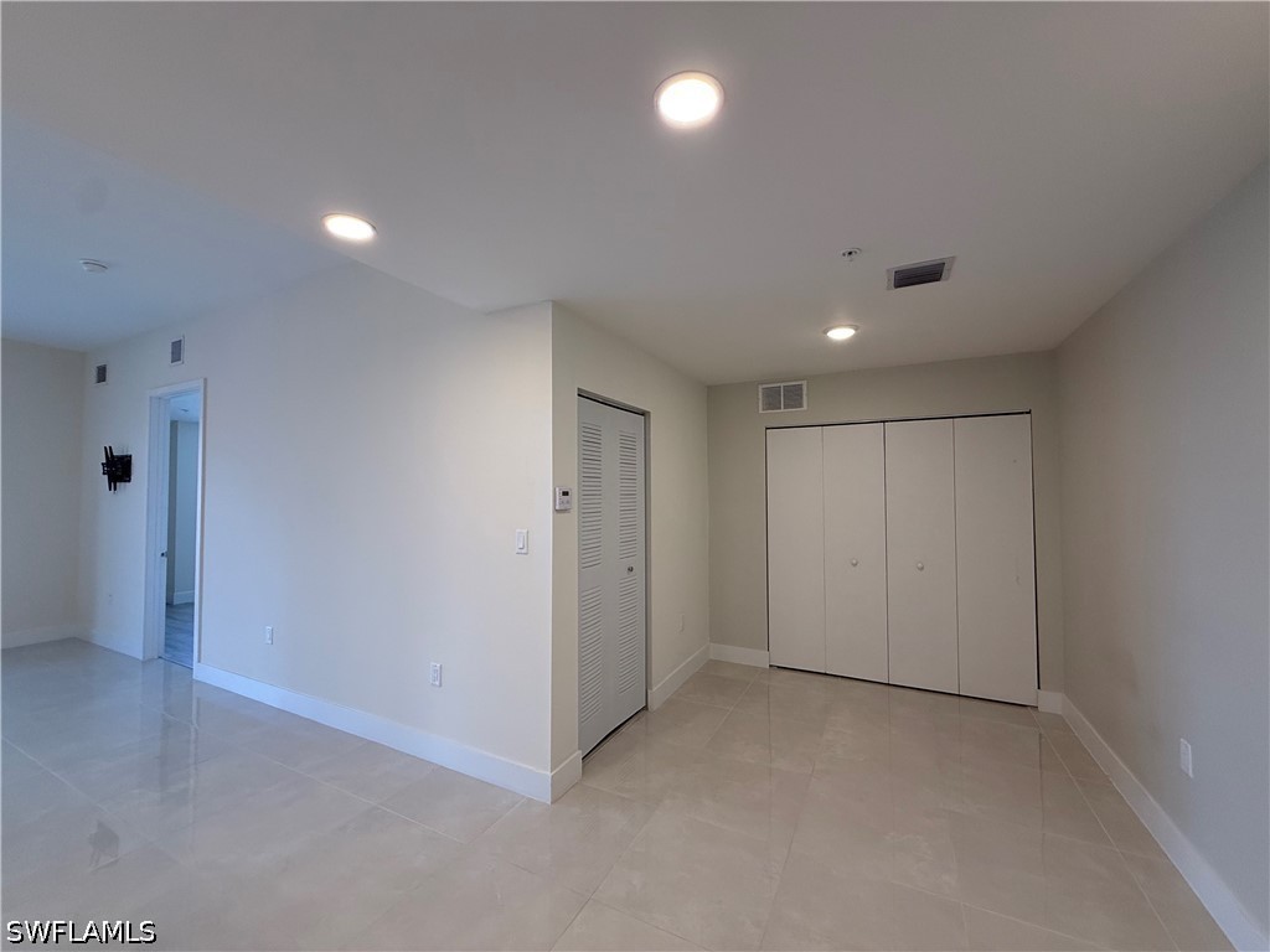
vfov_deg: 85.7
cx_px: 635
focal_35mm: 14
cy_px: 476
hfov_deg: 102.1
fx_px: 514
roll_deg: -0.2
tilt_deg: +1.4
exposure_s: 1/120
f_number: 2.2
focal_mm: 2.22
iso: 160
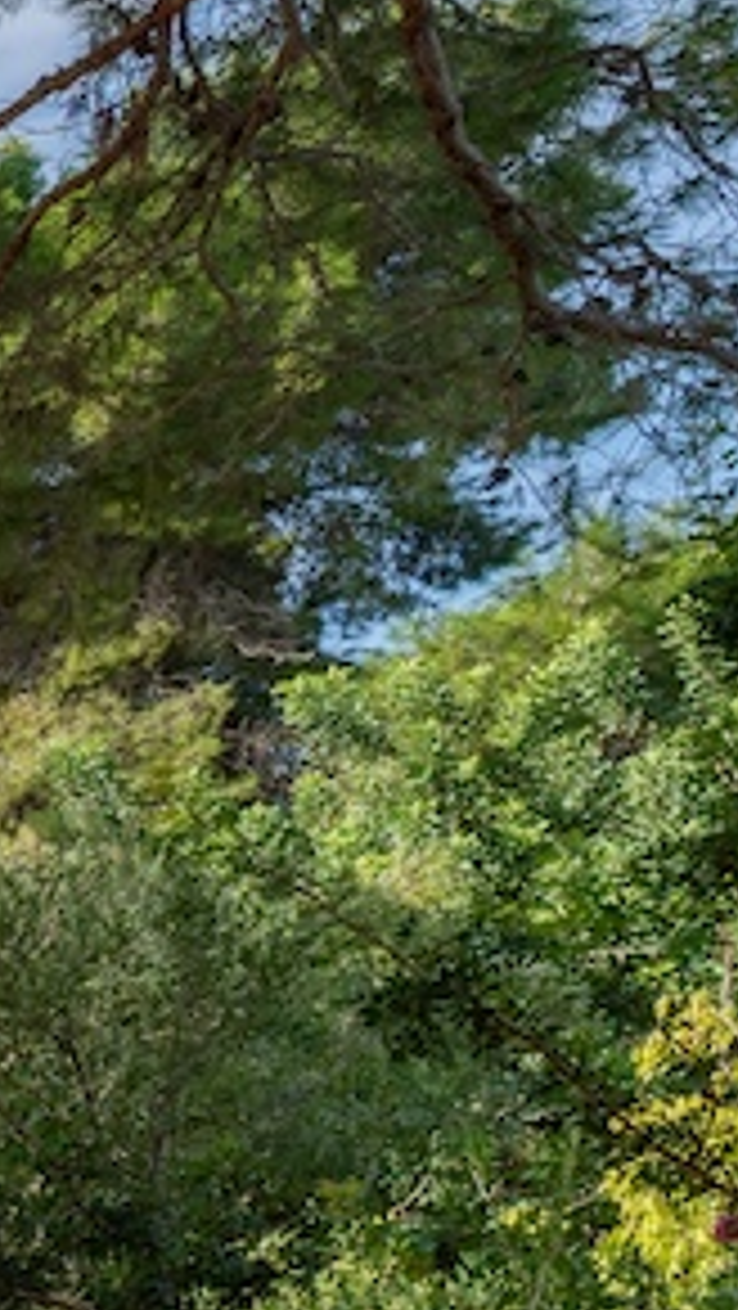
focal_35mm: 85
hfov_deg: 8.4
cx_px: -2128
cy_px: 1580
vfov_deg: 22.9
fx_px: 2963
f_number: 9
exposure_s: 1/320
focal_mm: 18.5
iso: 200
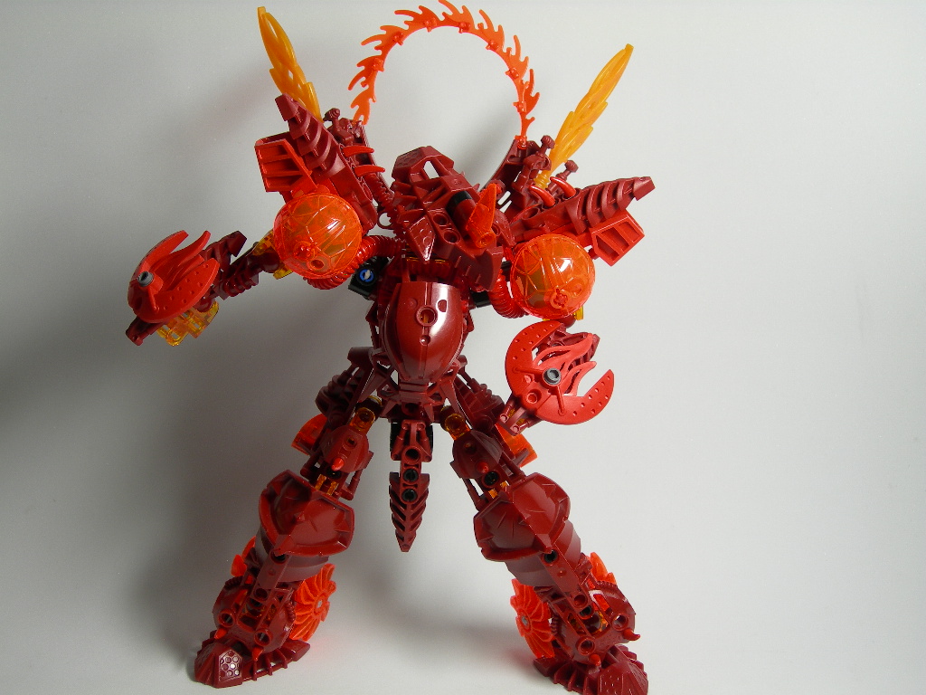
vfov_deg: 28.6
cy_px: 348
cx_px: 463
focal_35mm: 51
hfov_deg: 37.5
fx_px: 1364
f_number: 3.2
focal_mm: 10.6
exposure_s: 1/27.8
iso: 50
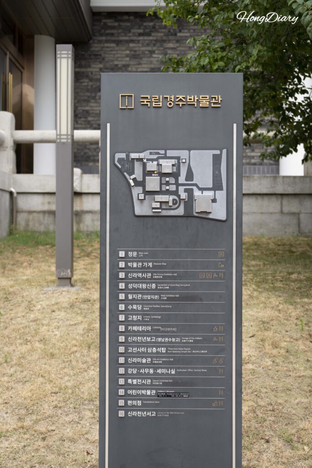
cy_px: 234
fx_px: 689
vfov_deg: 37.5
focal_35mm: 53
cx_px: 156
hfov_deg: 25.5
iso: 200
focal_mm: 53
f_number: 5.6
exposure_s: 1/160
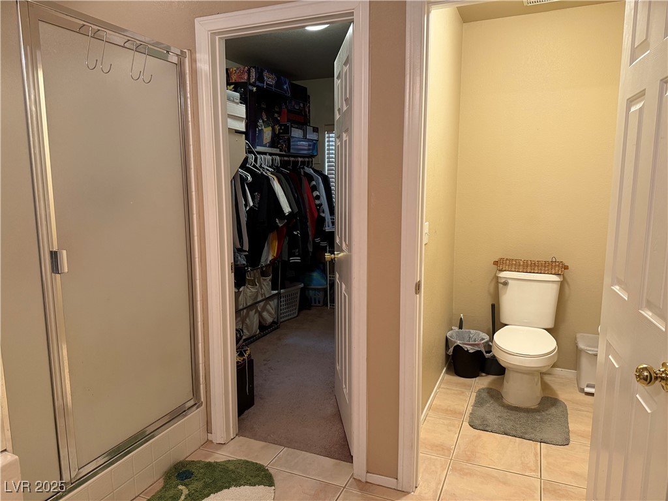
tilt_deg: -8.2
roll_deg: +0.6
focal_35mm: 24
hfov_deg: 71.6
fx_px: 463
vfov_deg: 56.8
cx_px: 334
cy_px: 250
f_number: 1.78
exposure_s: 1/60
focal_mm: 6.76
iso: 320
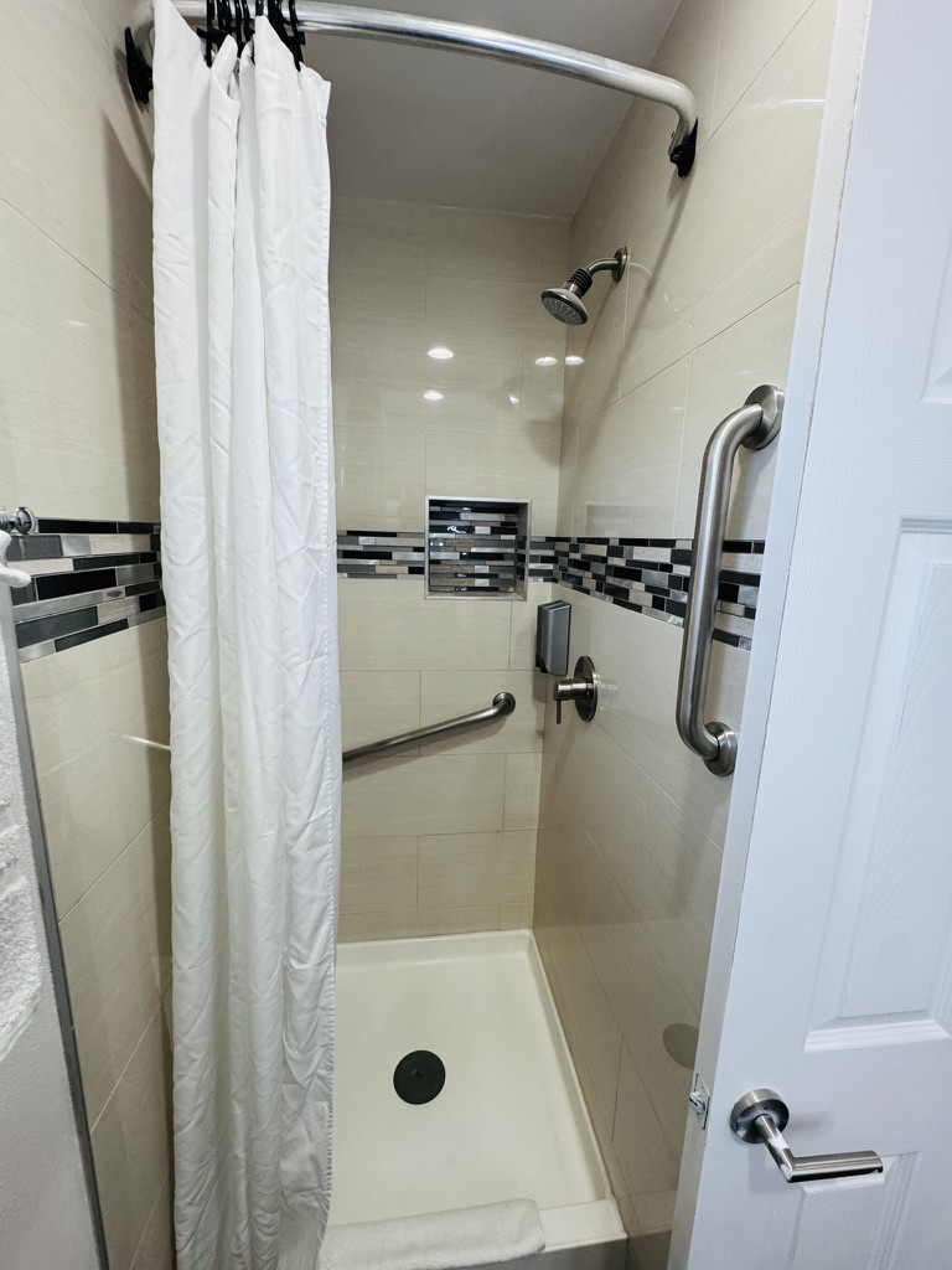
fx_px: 513
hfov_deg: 85.7
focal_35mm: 14
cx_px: 476
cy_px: 635
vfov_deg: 102.1
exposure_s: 1/120
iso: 200
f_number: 2.2
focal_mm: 2.22
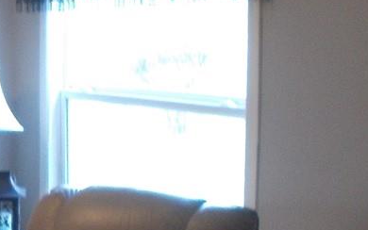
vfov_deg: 11.6
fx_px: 1134
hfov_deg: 17.1
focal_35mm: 113
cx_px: -135
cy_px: 146
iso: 140
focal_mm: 4.6
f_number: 3.2
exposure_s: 1/25
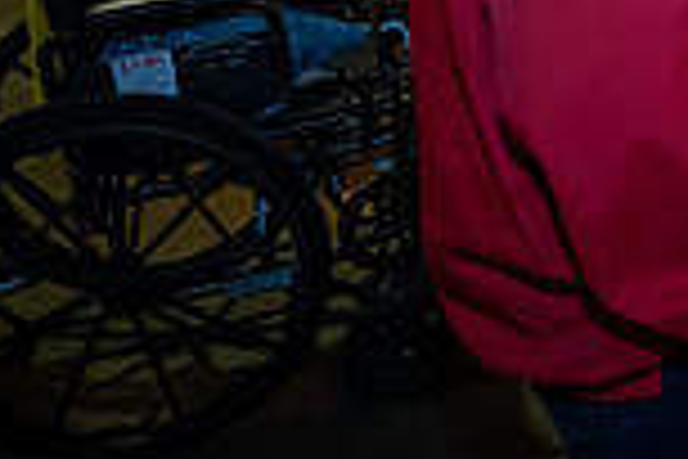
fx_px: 1739
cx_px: 958
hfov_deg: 20.0
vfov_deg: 14.4
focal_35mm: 91
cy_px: -144
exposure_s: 1/50
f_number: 5.6
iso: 8000
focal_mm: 24
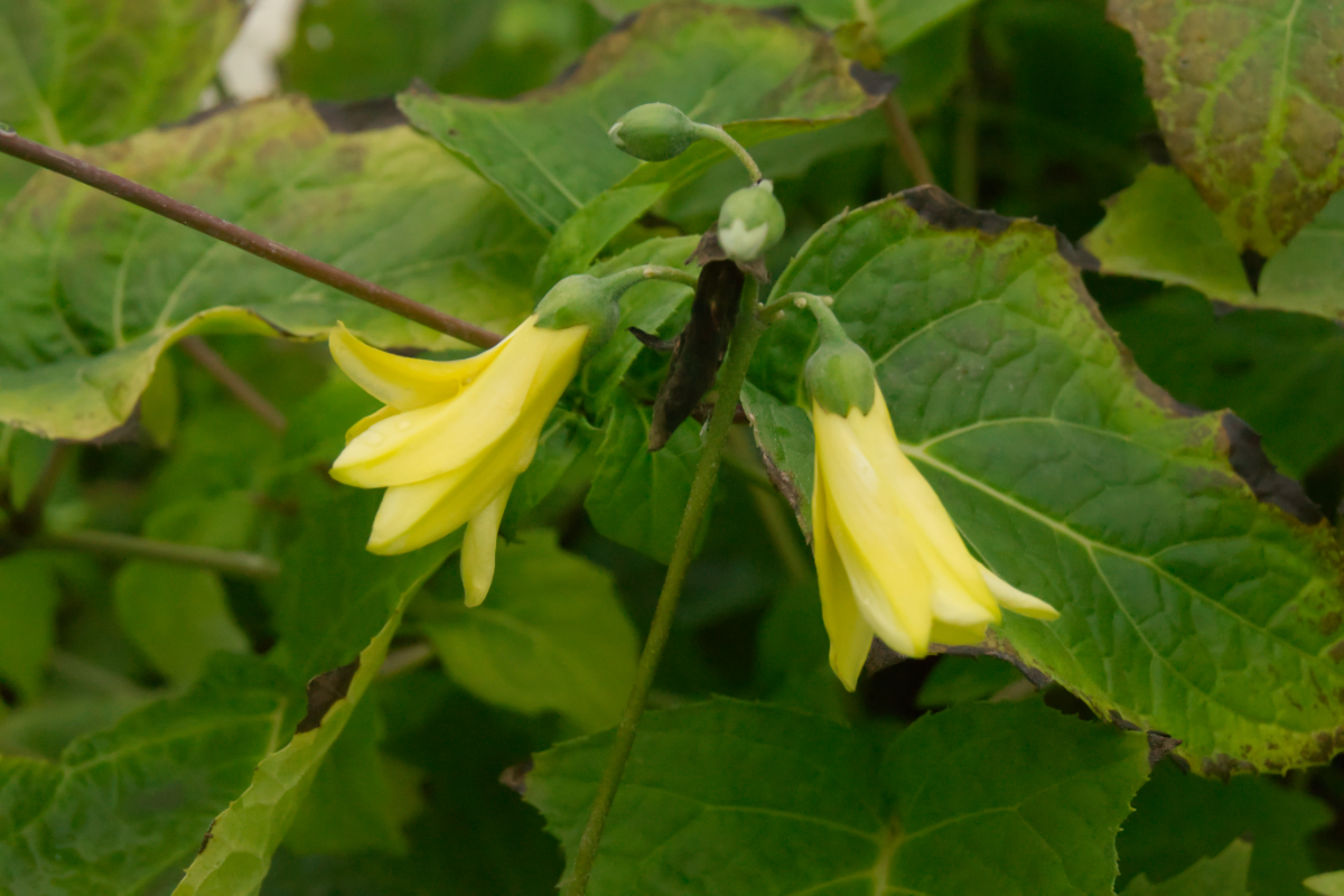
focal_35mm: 82
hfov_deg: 24.6
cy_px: 448
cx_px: 672
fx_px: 3080
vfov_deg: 16.6
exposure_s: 1/400
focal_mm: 55
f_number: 10
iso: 3200
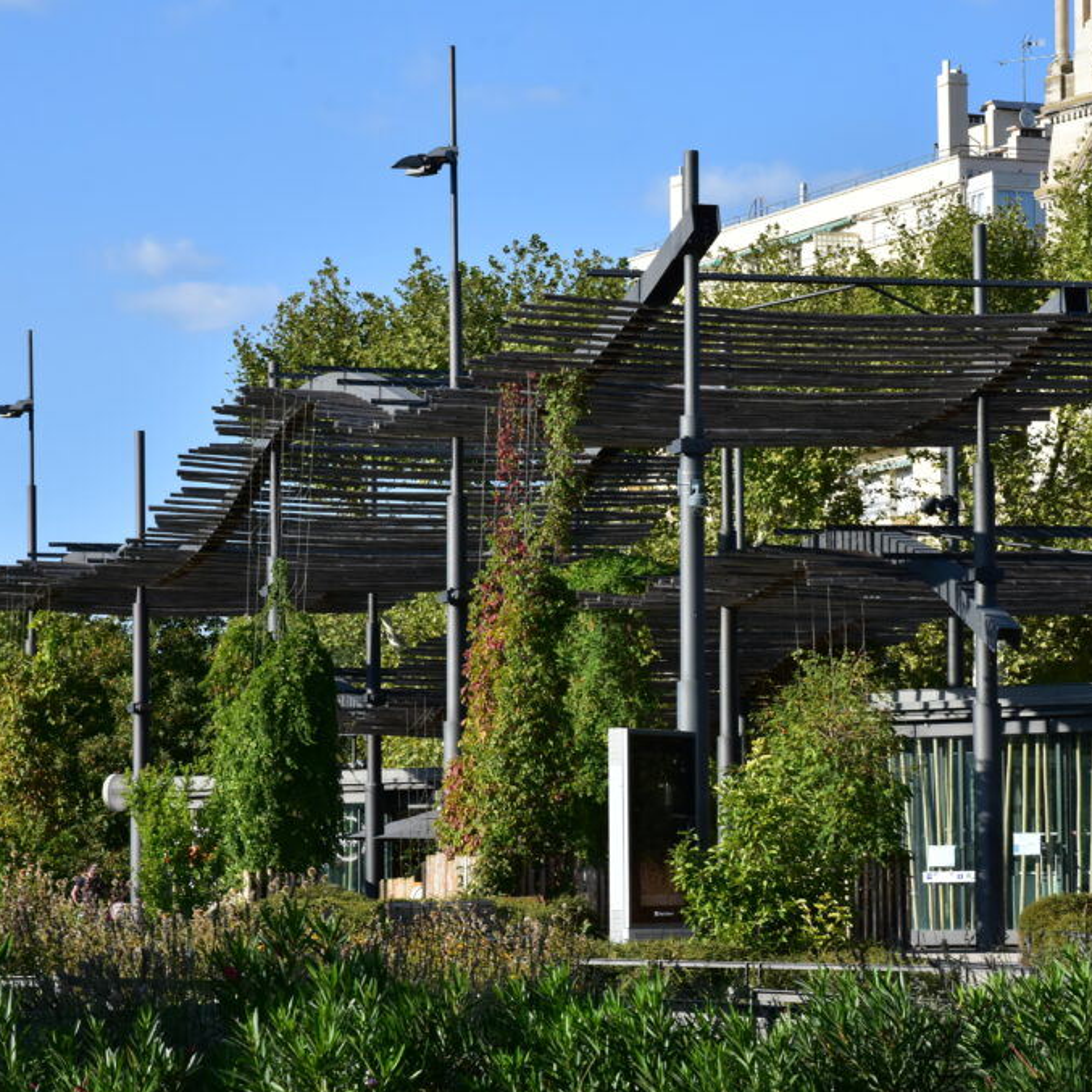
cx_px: 715
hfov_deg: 12.9
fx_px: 4818
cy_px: 549
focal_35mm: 135
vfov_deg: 12.9
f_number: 11
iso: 640
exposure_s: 1/500
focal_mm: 70
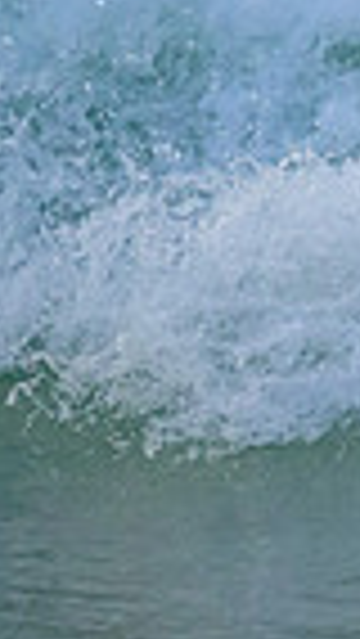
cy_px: -52
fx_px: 50884
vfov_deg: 0.7
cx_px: 1179
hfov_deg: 0.4
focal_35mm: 3002
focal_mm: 700
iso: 4500
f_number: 11
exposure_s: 1/2000
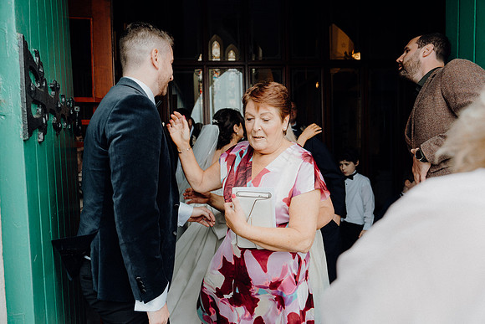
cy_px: 162
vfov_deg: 49.6
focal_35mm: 26
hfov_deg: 69.4
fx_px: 350
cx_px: 242
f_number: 3.5
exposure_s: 1/200
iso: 200
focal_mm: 26
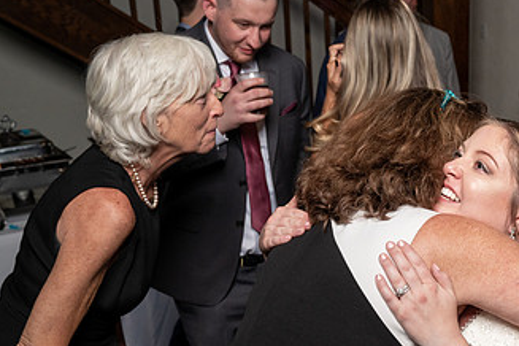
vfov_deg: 24.4
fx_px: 793
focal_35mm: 55
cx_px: 446
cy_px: 248
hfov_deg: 34.6
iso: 2000
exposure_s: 1/200
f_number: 5.6
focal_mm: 31
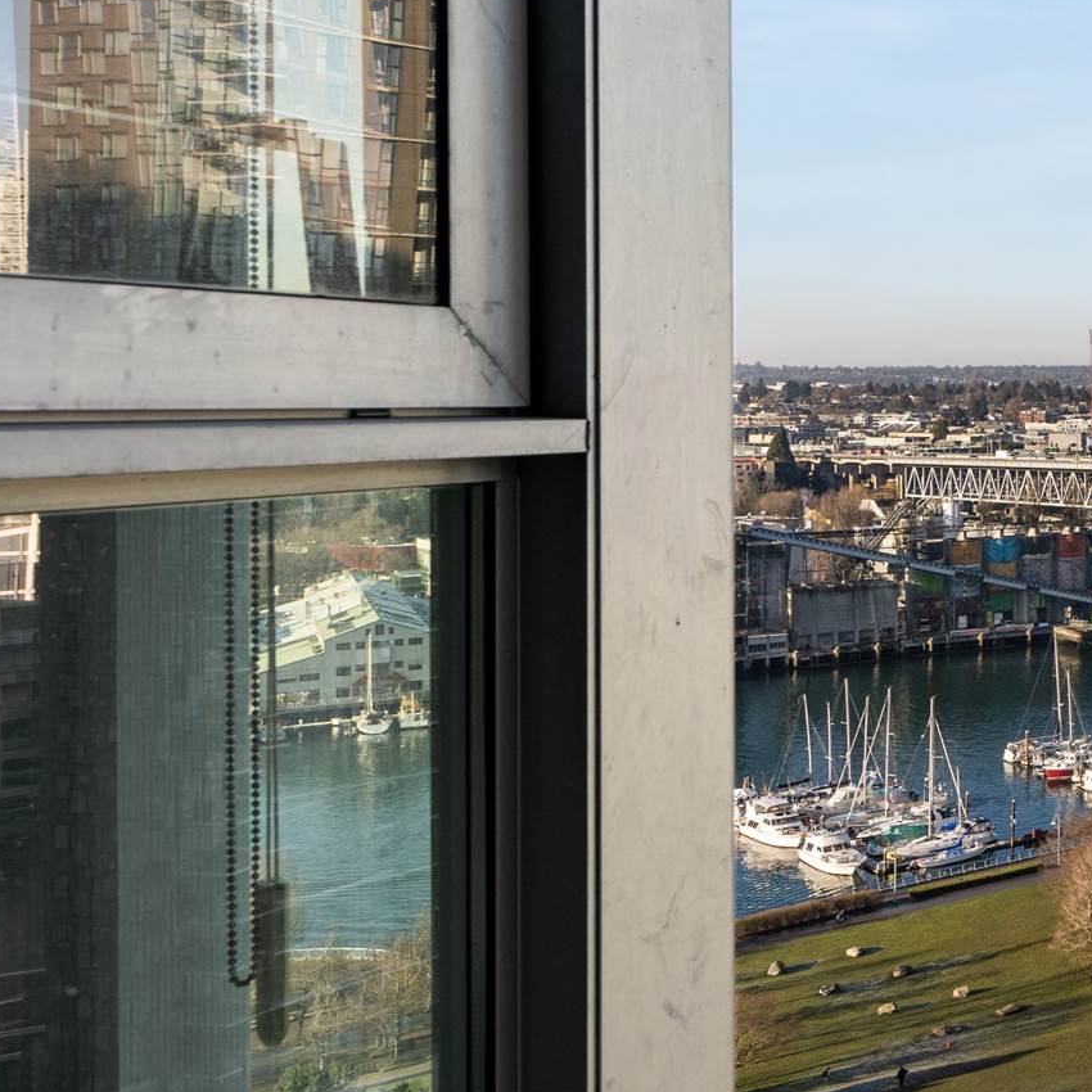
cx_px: 1755
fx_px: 1535
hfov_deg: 25.5
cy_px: 397
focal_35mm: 43
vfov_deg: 38.9
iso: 100
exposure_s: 1/50
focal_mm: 14
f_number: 8
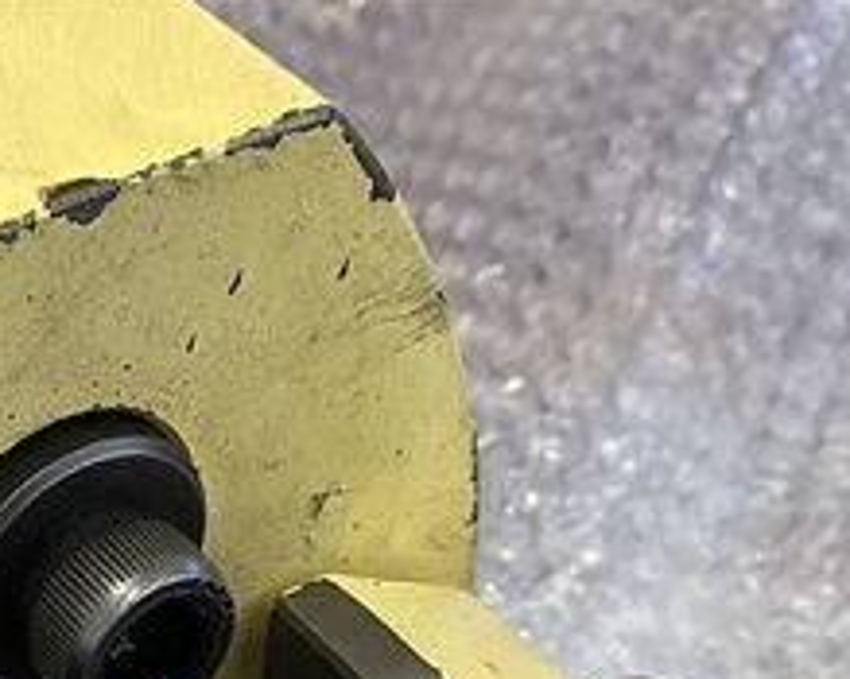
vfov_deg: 17.8
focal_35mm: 80
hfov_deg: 23.5
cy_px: 916
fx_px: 2012
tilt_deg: -51.6
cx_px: 167
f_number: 1.8
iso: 32
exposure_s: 1/25
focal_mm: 3.99
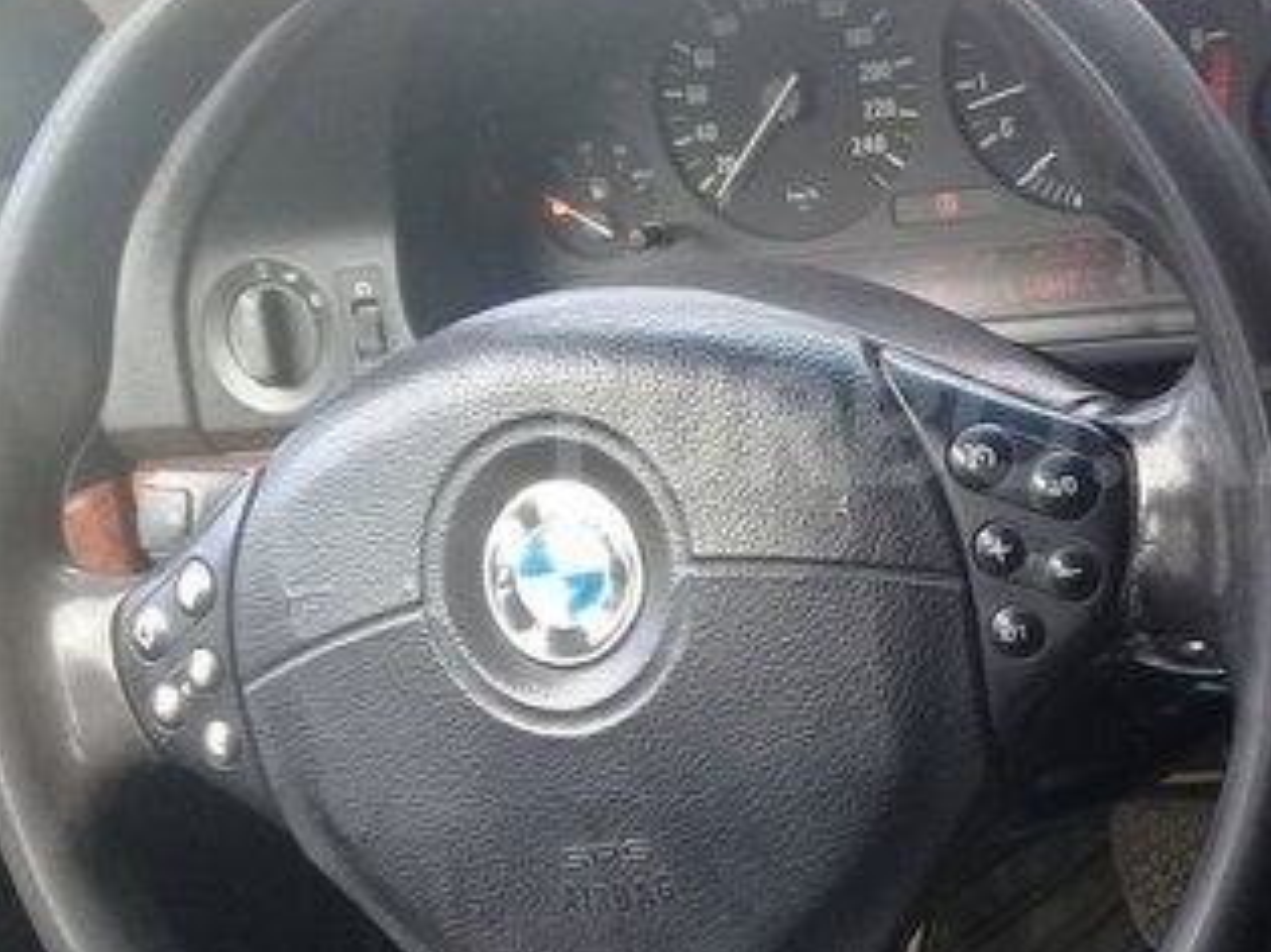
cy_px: 426
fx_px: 2386
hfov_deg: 29.4
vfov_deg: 22.6
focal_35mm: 65
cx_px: 936
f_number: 2.2
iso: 50
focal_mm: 3.3
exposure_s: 1/33
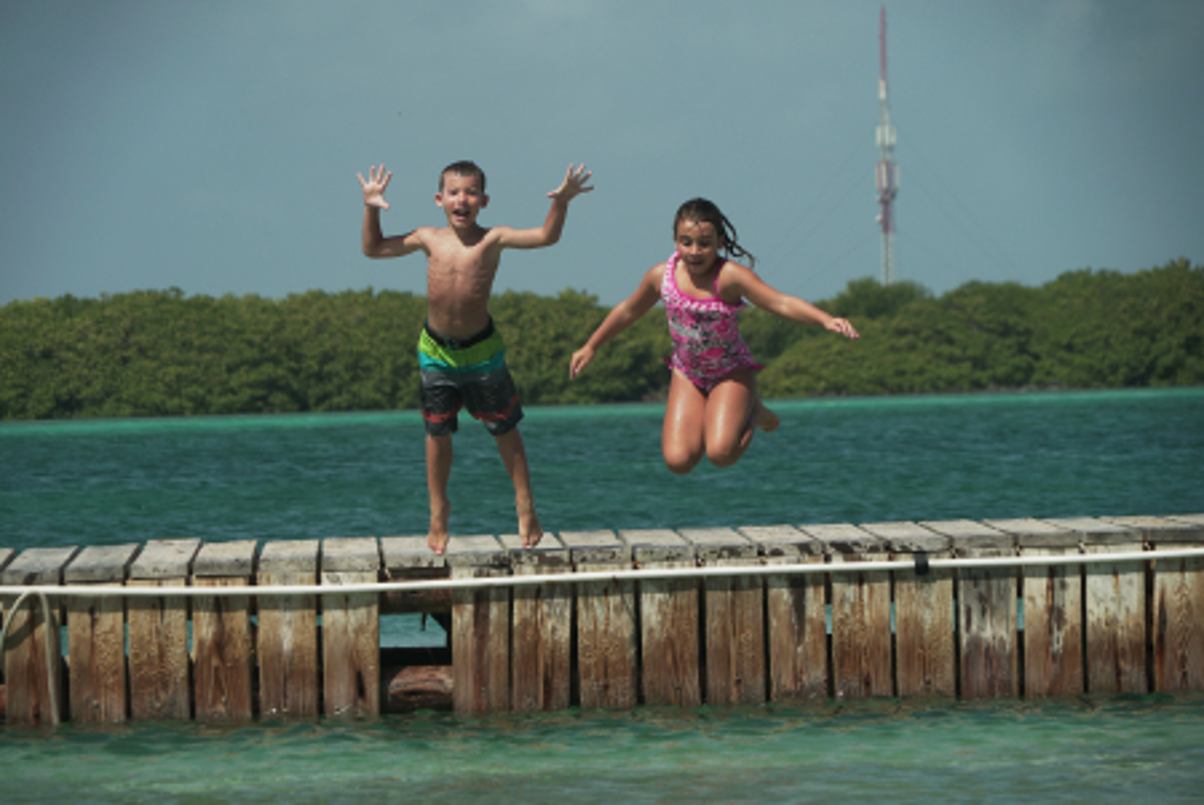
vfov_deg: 6.4
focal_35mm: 216
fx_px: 7231
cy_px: 402
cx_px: 602
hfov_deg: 9.5
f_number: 10
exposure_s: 1/1000
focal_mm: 216
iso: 250
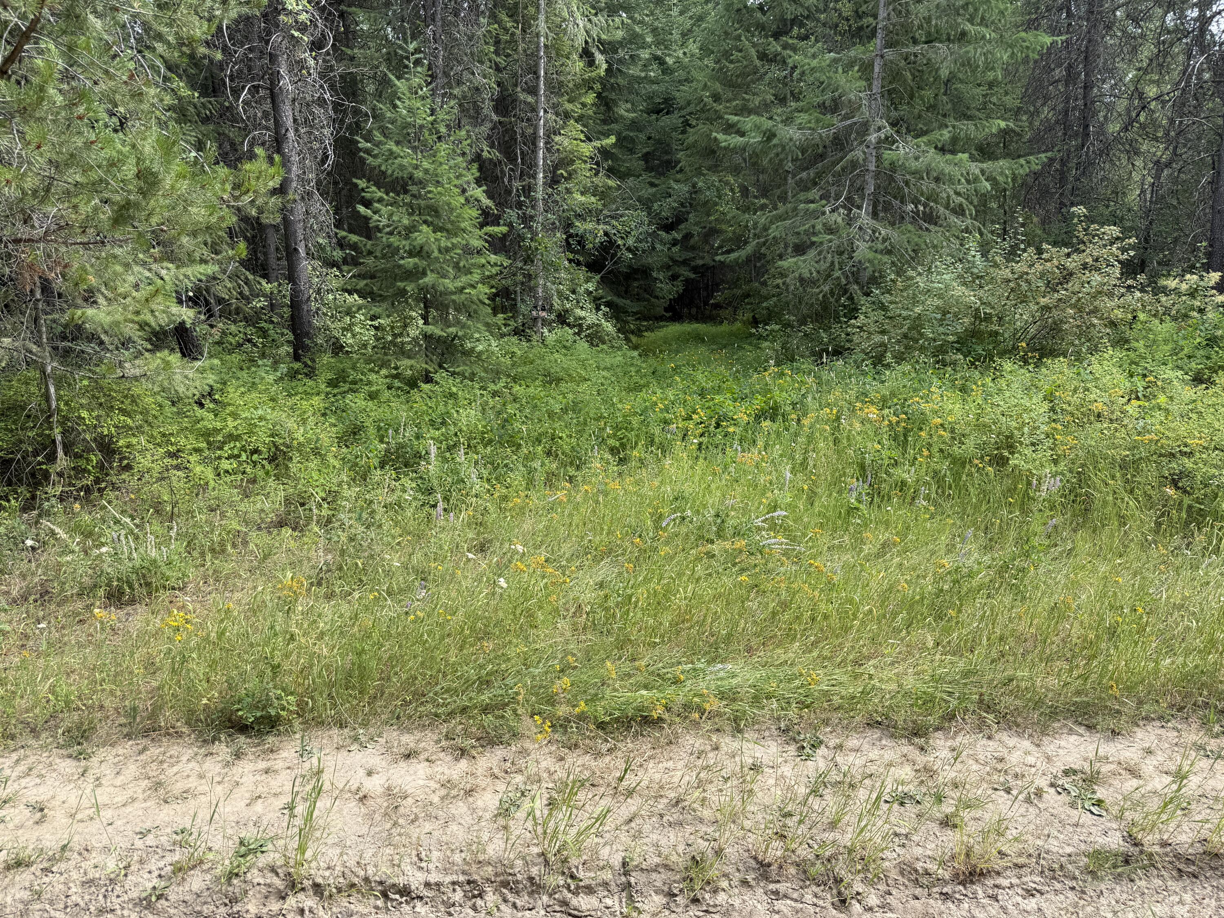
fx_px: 849
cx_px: 612
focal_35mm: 24
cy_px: 459
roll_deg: +1.8
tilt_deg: -9.6
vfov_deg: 56.8
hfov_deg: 71.6
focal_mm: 6.76
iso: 80
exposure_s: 1/920
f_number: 1.78
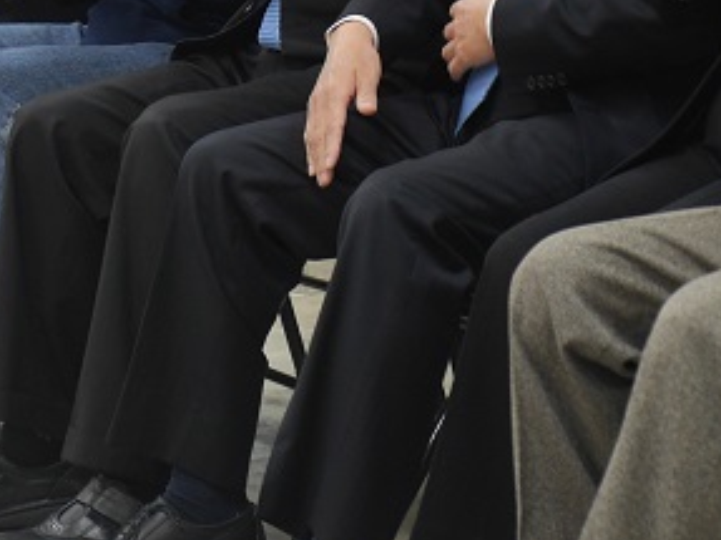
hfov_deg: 9.5
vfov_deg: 7.1
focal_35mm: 207
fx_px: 4310
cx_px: 651
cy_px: -190
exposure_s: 1/80
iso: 400
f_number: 2.8
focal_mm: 35
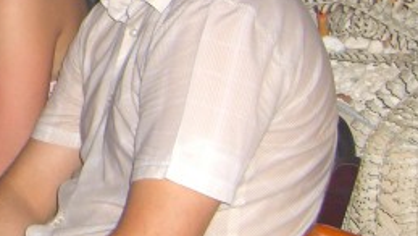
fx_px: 1419
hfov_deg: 15.4
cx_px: -218
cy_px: -81
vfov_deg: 9.3
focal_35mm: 128
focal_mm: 7.9
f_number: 2.8
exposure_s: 1/60
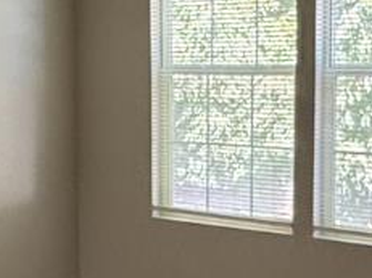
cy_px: 195
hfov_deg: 21.5
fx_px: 977
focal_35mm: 91
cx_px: 248
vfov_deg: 16.2
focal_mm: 2.22
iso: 250
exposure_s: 1/100
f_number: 2.2
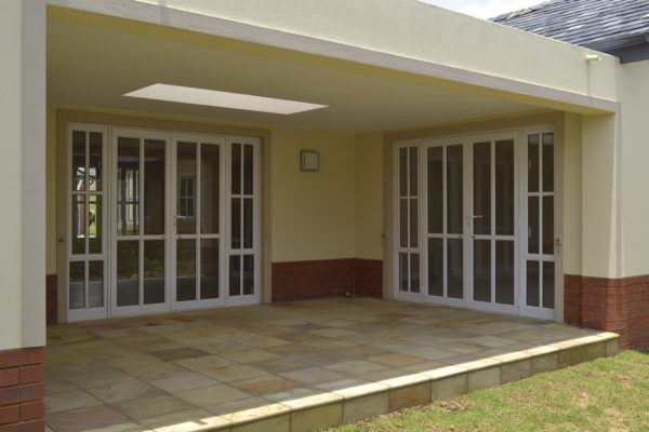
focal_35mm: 36
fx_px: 649
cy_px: 216
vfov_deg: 36.9
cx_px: 324
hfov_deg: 53.1
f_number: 11
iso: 100
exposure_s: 1/60
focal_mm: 24
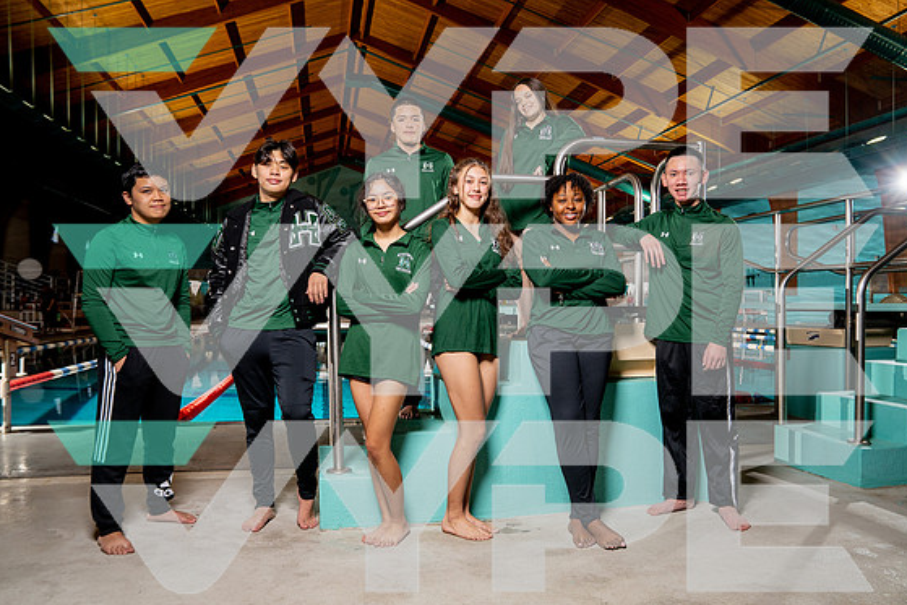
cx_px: 466
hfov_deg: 67.4
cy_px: 311
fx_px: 680
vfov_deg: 47.9
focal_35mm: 27
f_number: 5
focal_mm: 26
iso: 500
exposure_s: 1/250
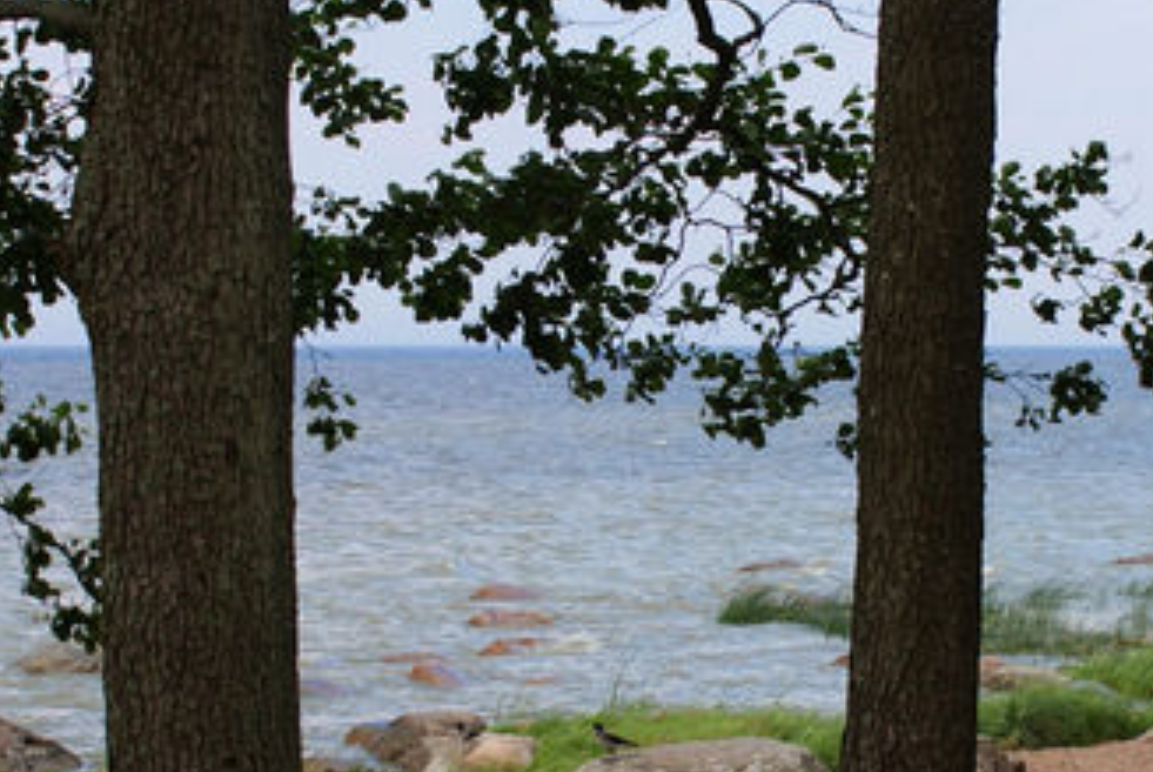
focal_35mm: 144
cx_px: 758
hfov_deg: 14.2
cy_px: 529
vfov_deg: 9.5
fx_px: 4630
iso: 100
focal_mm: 35
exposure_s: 1/60
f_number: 5.6
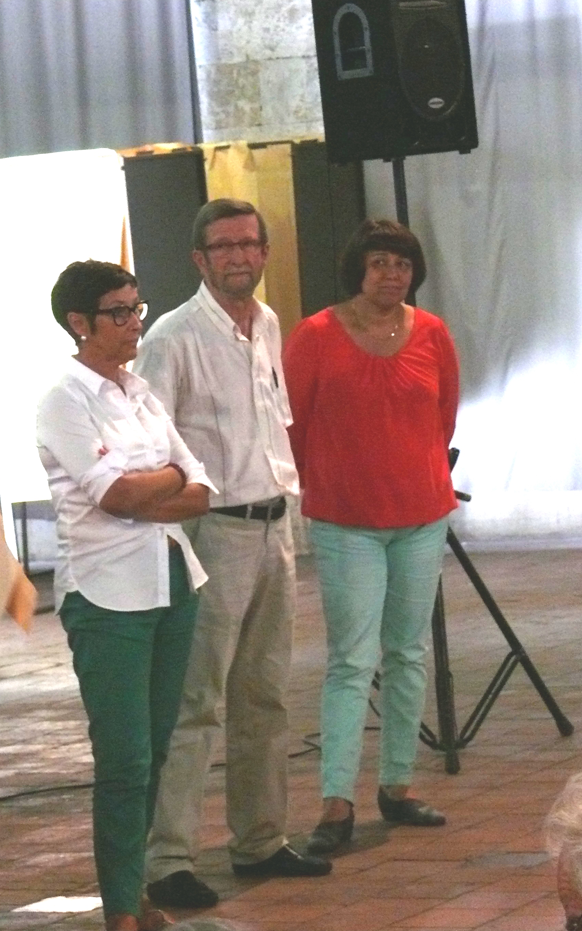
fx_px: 4137
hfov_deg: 8.0
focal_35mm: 163
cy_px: 466
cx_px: 88
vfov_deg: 12.8
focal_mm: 24.4
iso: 320
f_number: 3.6
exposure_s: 1/60
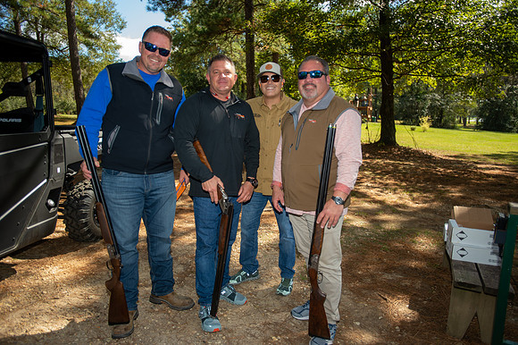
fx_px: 374
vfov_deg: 49.5
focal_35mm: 26
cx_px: 259
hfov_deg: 69.4
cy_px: 172
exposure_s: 1/250
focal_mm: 26
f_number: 2.8
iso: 80
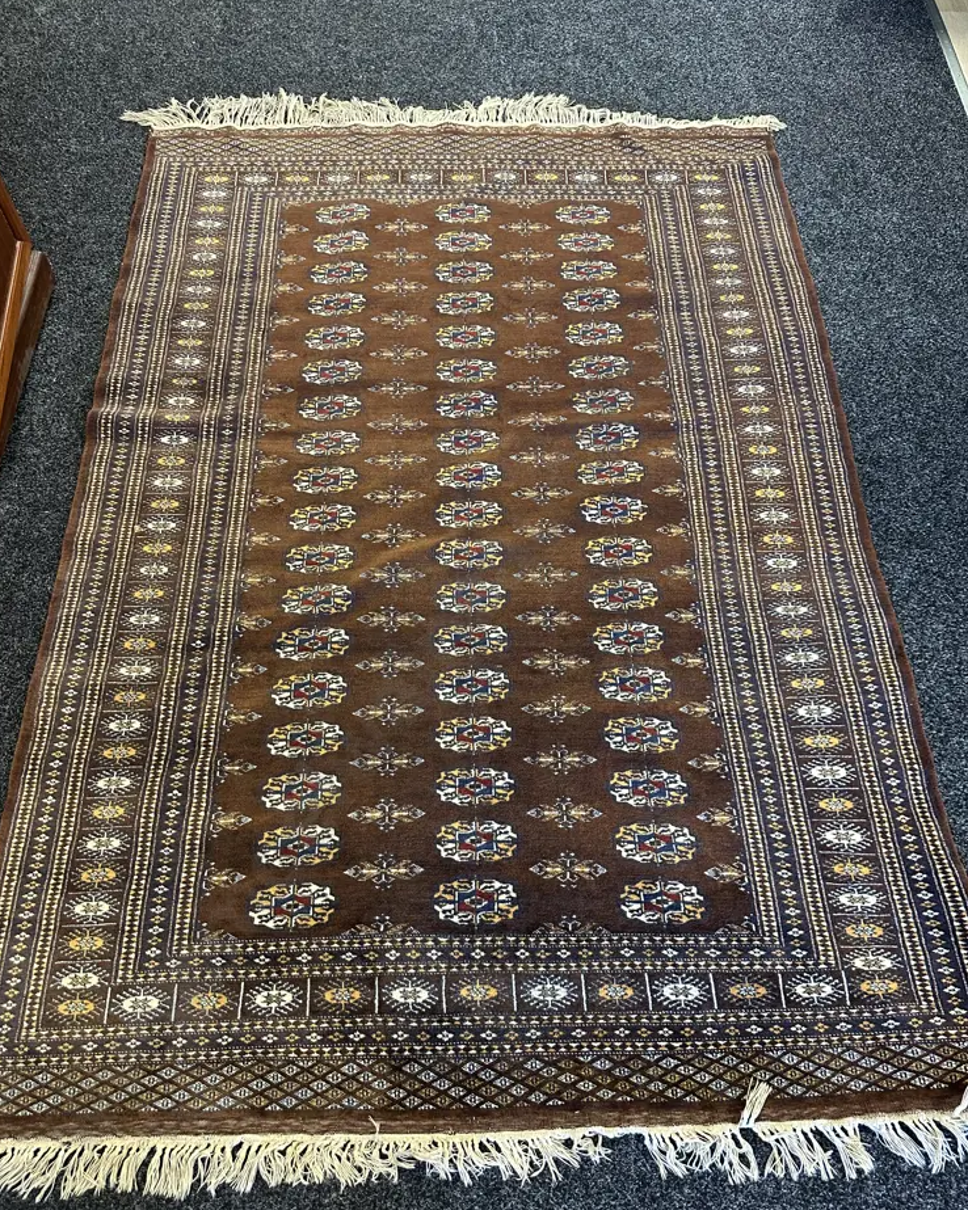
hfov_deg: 54.9
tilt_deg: -60.4
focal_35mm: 26
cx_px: 466
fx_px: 931
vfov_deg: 66.0
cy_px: 612
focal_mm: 6.86
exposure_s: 1/50
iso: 400
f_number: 1.78
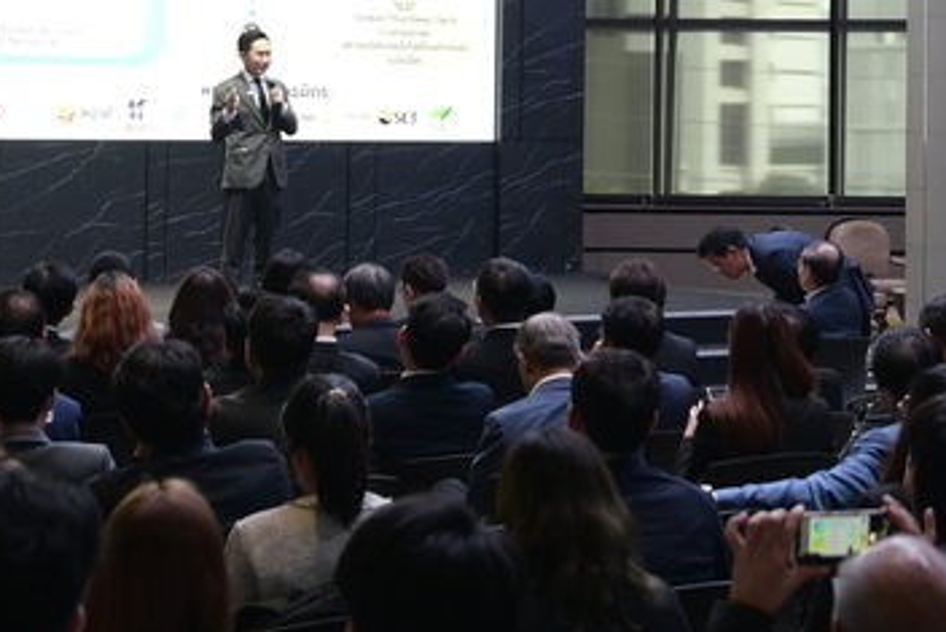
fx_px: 2708
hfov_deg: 19.5
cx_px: 822
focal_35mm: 103
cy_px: -20
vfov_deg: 13.1
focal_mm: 32
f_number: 2.8
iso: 1000
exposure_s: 1/160
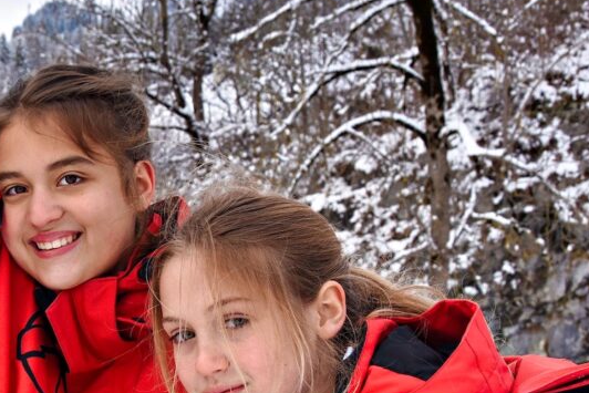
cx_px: -62
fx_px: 1653
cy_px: 332
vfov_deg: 13.5
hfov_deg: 19.3
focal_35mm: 101
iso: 200
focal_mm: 28
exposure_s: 1/200
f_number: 8
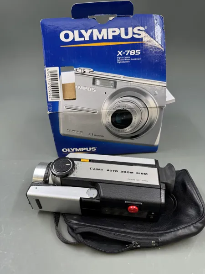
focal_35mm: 24
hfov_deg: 56.8
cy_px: 137
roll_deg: +4.0
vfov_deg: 71.6
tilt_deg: -37.2
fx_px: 190
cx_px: 102
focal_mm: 6.76
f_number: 1.78
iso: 50
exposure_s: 1/130
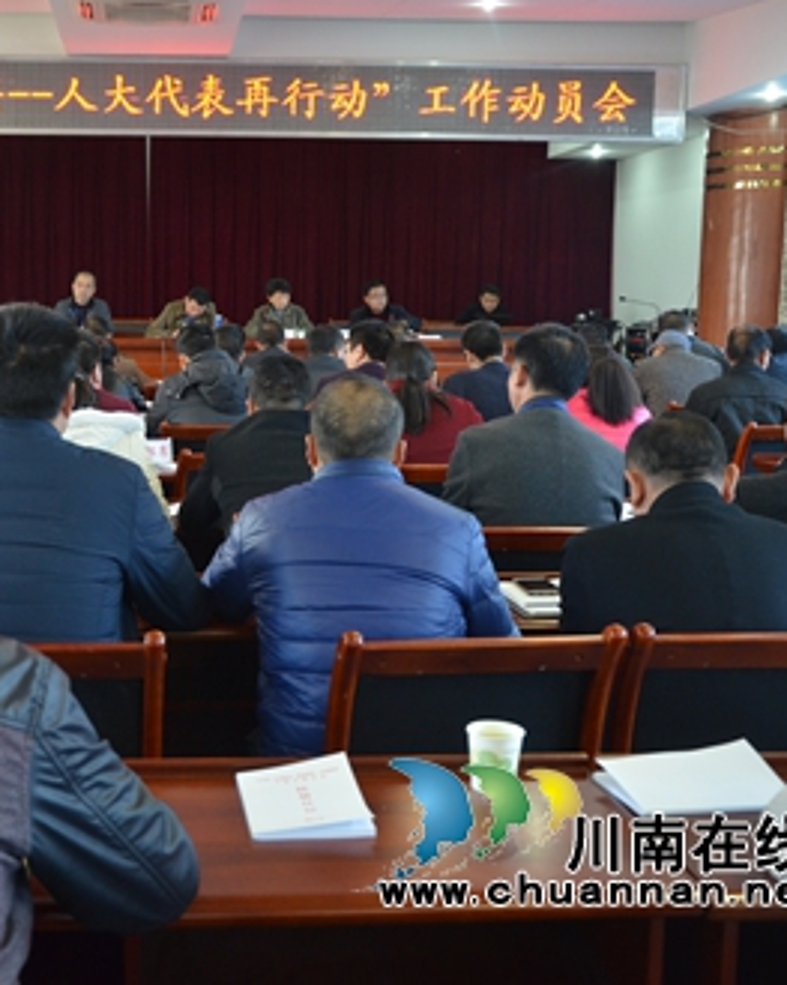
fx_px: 1369
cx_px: 192
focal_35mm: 47
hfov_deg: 31.5
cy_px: 492
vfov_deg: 39.6
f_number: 3.8
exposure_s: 1/30
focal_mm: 22
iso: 1100
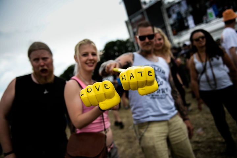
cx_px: 118
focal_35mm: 32
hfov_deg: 58.8
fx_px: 211
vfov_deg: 41.1
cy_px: 79
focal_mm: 32
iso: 100
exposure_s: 1/1250
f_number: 2.8
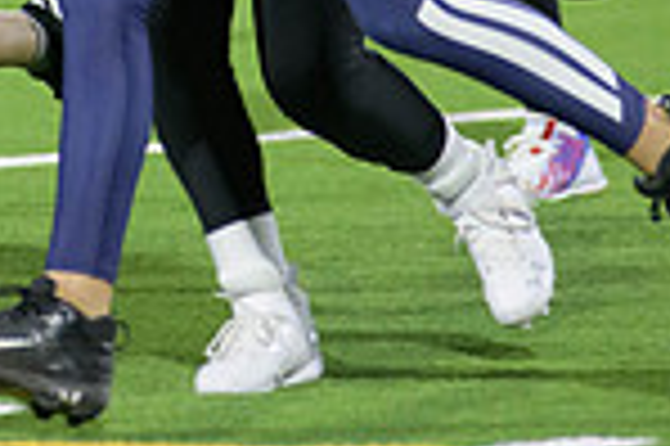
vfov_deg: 1.8
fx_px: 14501
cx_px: 108
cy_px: -327
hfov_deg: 2.6
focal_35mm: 780
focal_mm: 200
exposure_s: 1/640
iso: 4000
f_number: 2.8
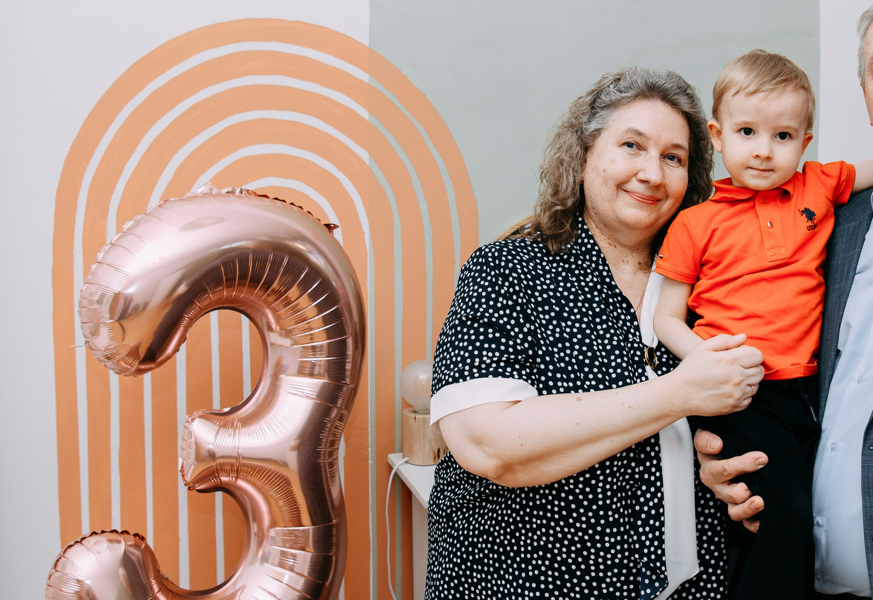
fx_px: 1298
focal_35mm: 53
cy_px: 263
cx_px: 574
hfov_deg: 36.8
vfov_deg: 26.0
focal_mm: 28
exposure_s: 1/200
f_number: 3.5
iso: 160
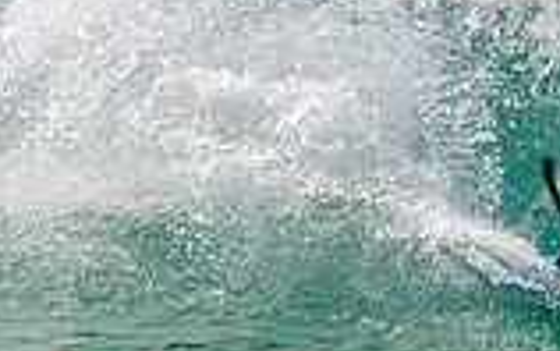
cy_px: 202
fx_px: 41649
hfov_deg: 0.8
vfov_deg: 0.5
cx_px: 672
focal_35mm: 2727
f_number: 11
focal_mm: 580
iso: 500
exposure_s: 1/2000
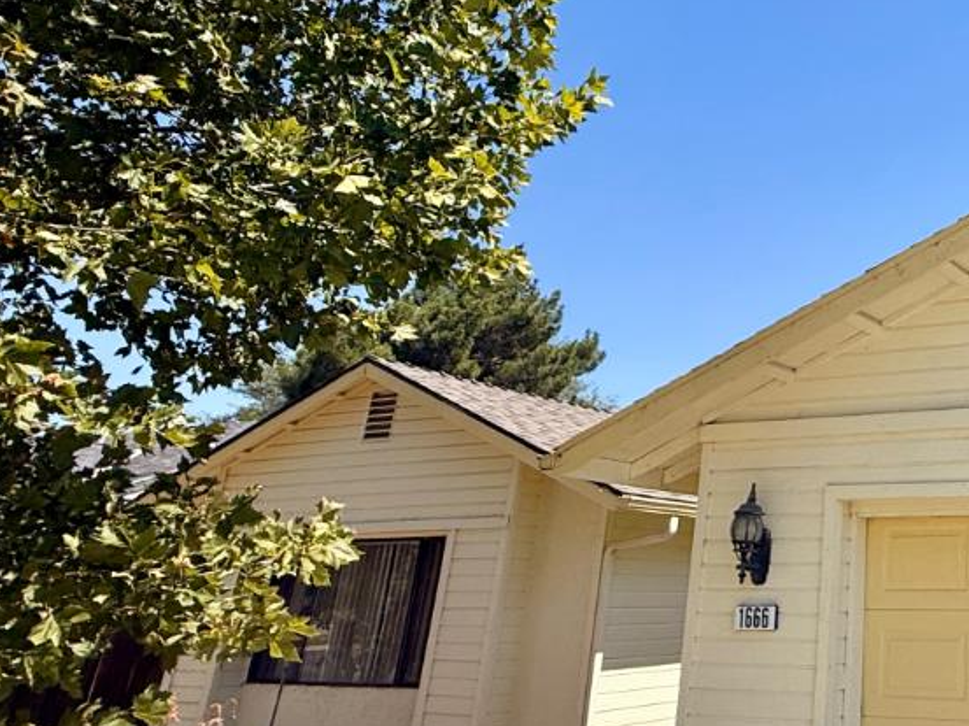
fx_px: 1063
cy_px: 162
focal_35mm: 38
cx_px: 994
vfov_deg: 36.6
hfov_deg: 41.7
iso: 50
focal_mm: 2.22
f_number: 2.2
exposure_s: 1/1961
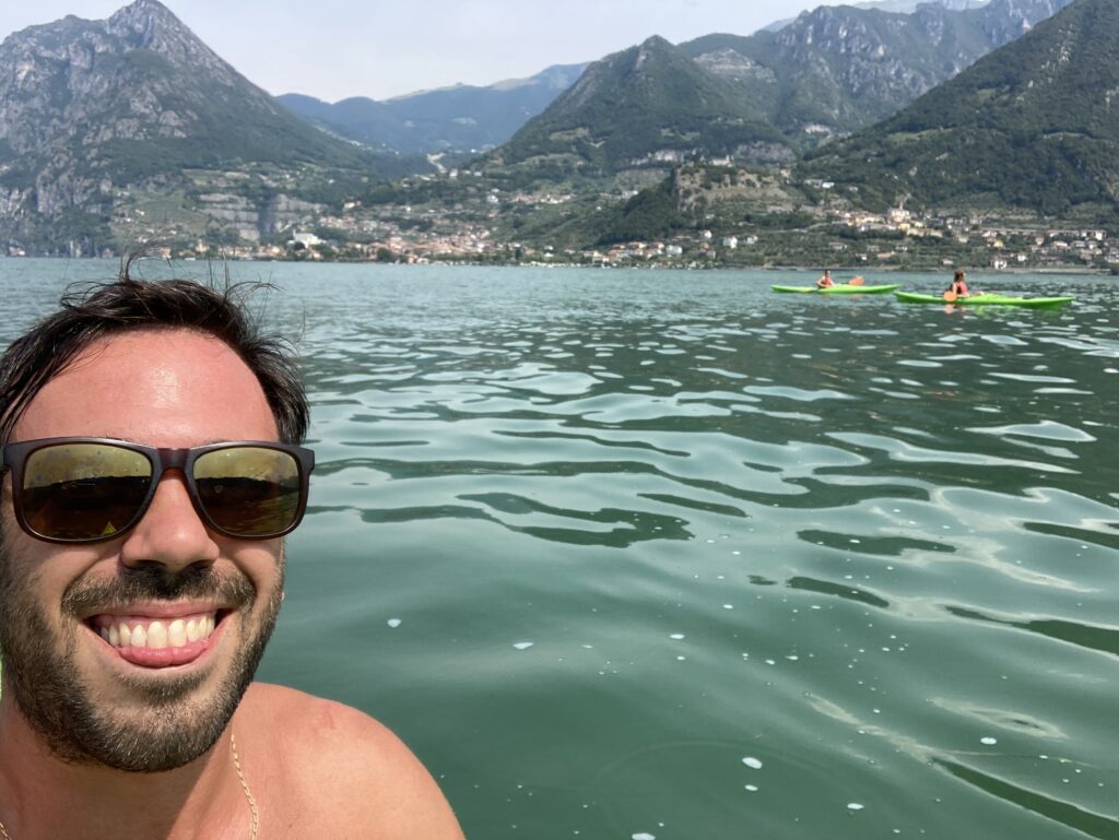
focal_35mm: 32
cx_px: 560
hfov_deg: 56.8
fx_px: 1035
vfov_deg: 44.2
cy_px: 420
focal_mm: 2.87
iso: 20
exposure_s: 1/861
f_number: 2.2
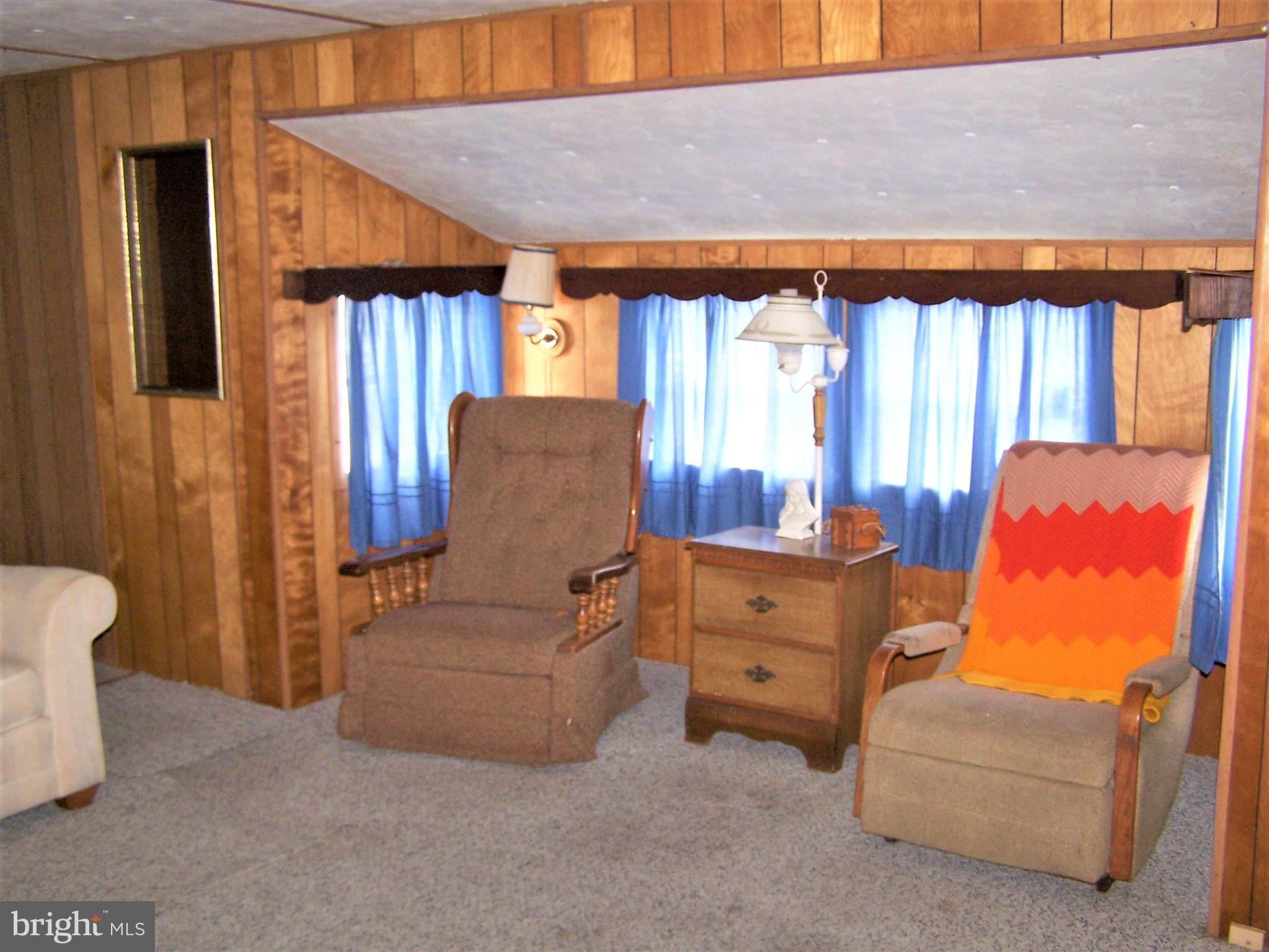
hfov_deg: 49.0
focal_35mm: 38
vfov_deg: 37.7
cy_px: 476
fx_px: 1393
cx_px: 634
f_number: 2.8
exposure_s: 1/60
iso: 140
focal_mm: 6.3
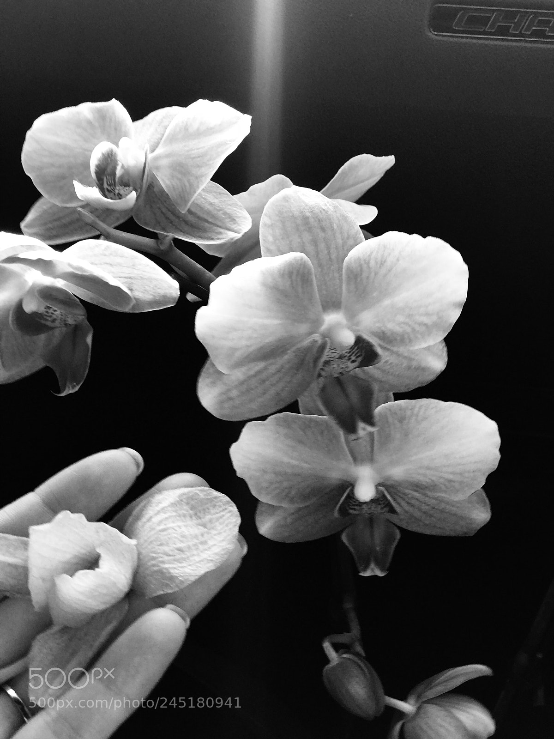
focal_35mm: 57
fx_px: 1216
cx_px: 277
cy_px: 370
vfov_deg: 33.8
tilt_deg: -33.7
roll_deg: +0.0
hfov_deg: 25.7
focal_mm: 6.6
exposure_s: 1/90
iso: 50
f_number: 2.8
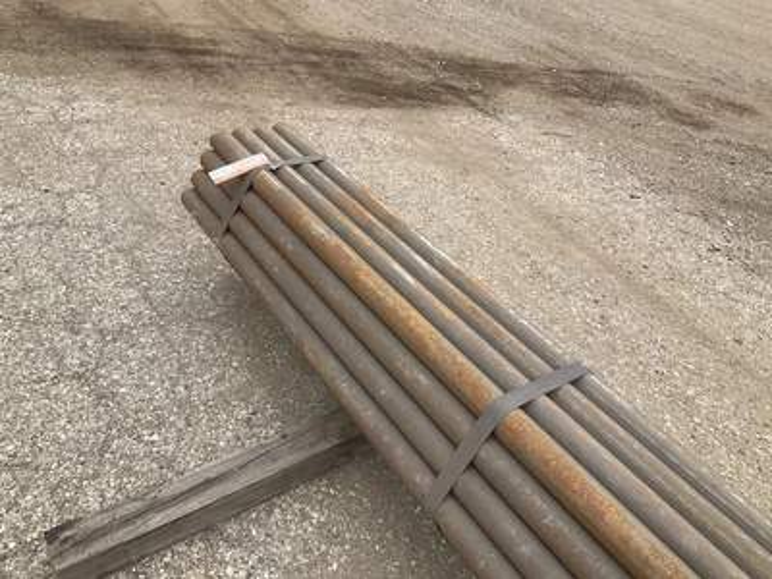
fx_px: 647
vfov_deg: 48.2
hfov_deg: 61.7
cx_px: 386
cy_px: 290
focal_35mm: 29
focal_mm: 3
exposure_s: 1/556
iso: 25
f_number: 1.8
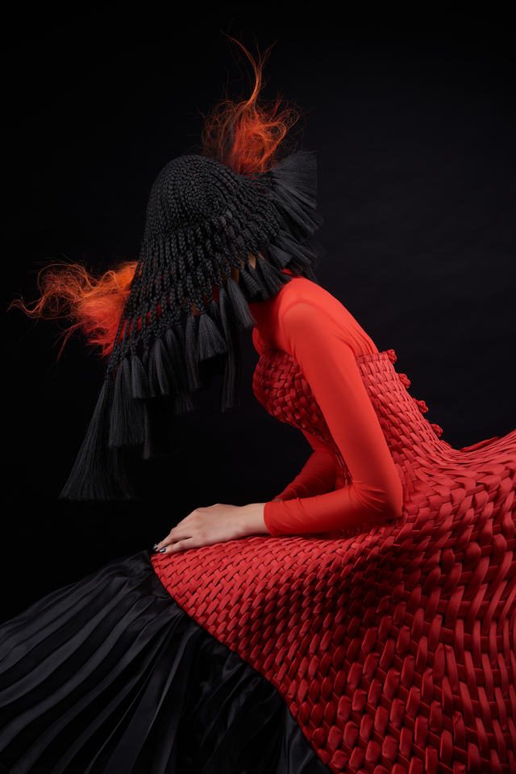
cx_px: 258
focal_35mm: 62
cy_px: 387
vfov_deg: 32.4
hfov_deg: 21.9
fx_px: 1332
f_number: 16
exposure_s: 1/125
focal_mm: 62
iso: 100
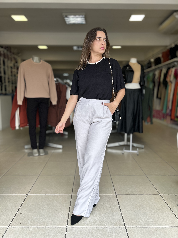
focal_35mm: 26
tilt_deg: -8.1
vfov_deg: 67.3
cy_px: 119
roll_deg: -0.7
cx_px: 89
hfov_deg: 53.1
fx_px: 178
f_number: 1.5
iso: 40
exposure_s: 1/195
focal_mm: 5.7
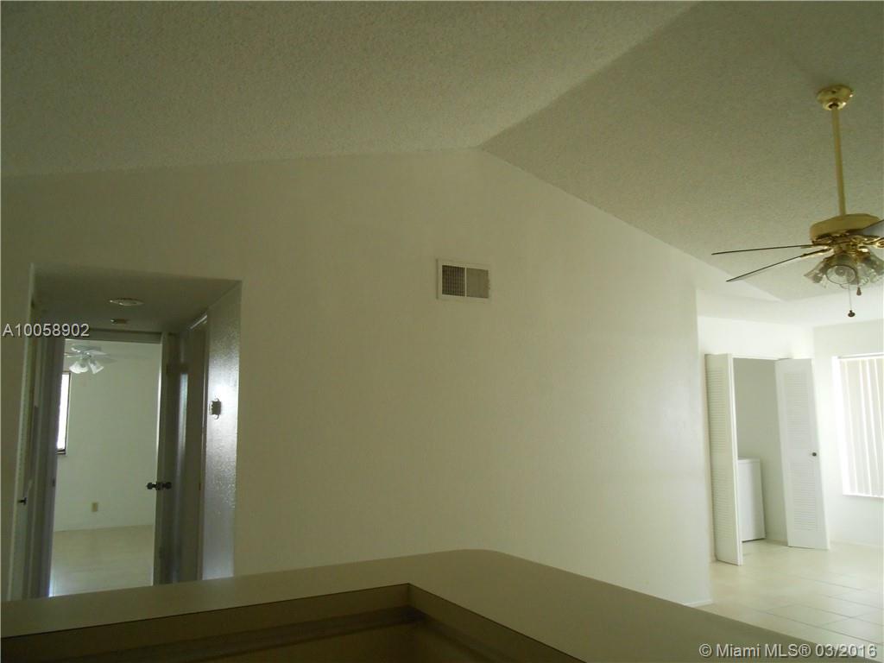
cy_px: 332
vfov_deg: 53.1
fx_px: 664
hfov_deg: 67.3
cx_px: 442
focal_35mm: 26
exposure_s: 1/30
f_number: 3.5
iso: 320
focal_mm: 4.6
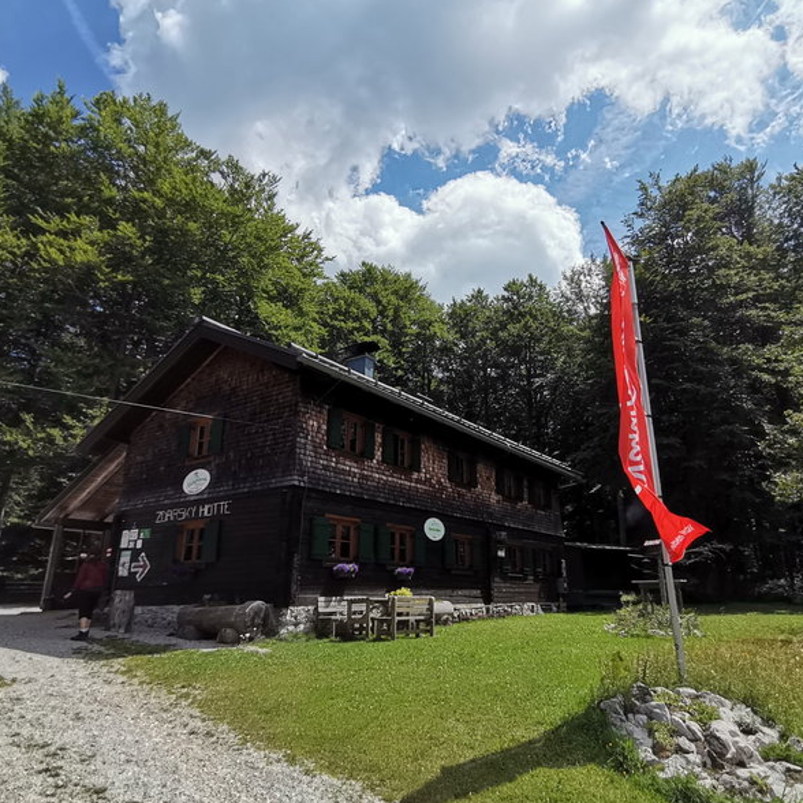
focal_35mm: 23
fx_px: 604
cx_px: 433
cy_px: 402
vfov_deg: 67.3
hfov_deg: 67.2
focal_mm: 1.78
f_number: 2.4
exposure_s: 1/3021
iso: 50
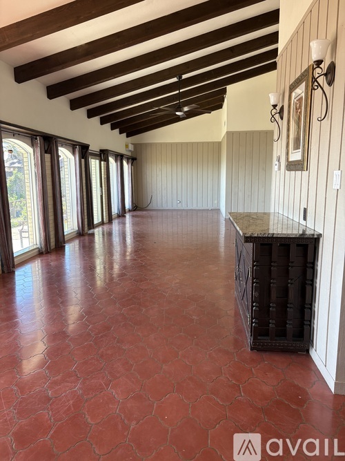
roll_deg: +0.5
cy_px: 230
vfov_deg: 67.3
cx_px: 172
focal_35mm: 26
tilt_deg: -8.7
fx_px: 346
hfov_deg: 53.0
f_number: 1.6
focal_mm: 5.96
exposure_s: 1/102
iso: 125
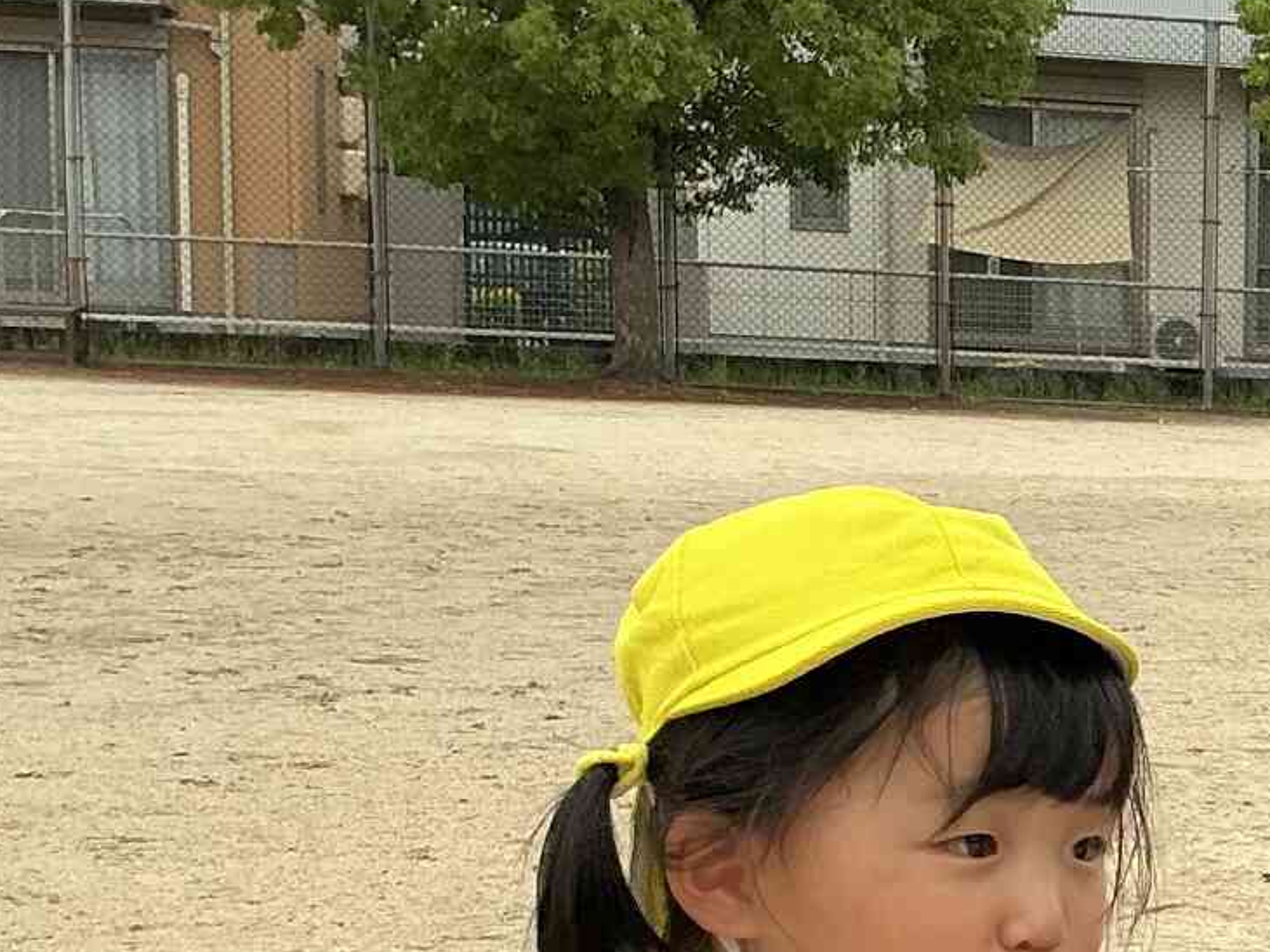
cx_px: 1675
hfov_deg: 18.9
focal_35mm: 96
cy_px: 889
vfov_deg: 15.2
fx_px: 3521
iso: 25
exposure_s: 1/1490
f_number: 1.8
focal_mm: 3
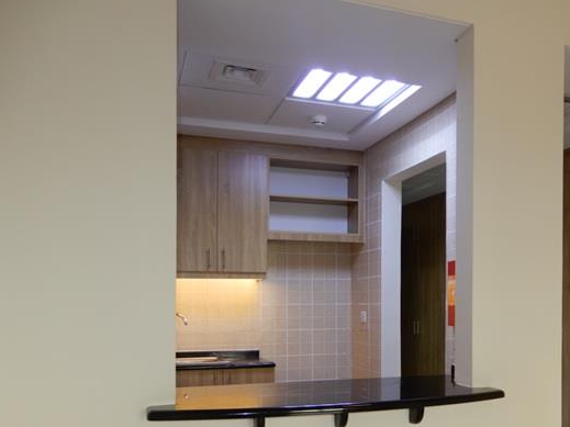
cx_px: 394
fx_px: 609
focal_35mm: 37
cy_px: 304
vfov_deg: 38.0
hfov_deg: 49.0
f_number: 3.4
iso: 100
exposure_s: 1/30
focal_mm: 4.3
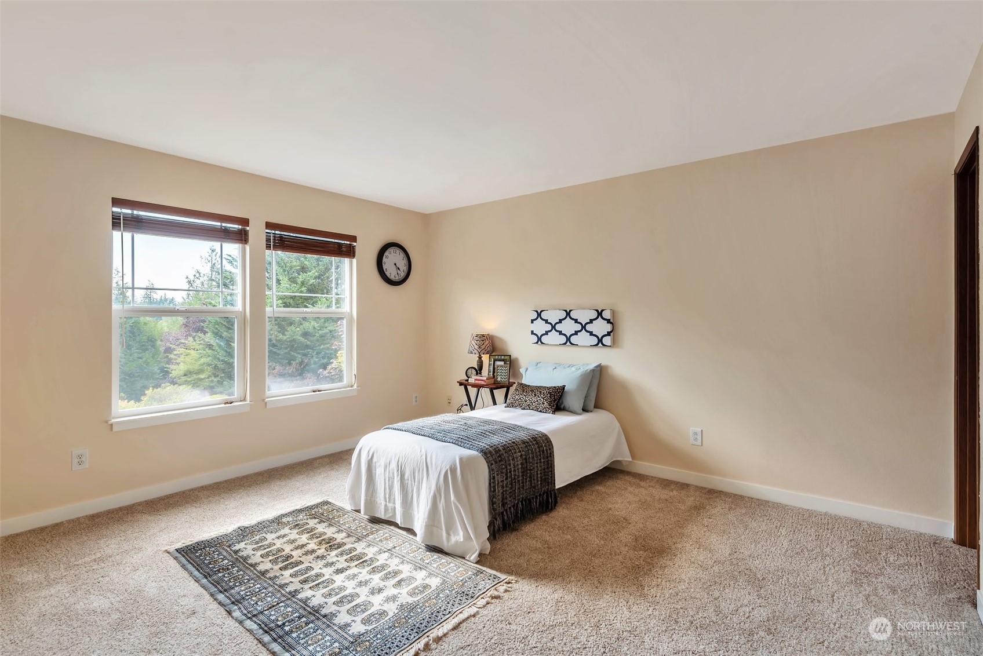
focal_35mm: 18
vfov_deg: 67.4
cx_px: 492
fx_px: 492
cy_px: 328
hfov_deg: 90.0
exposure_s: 1/400
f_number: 6.3
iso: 200
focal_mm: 18
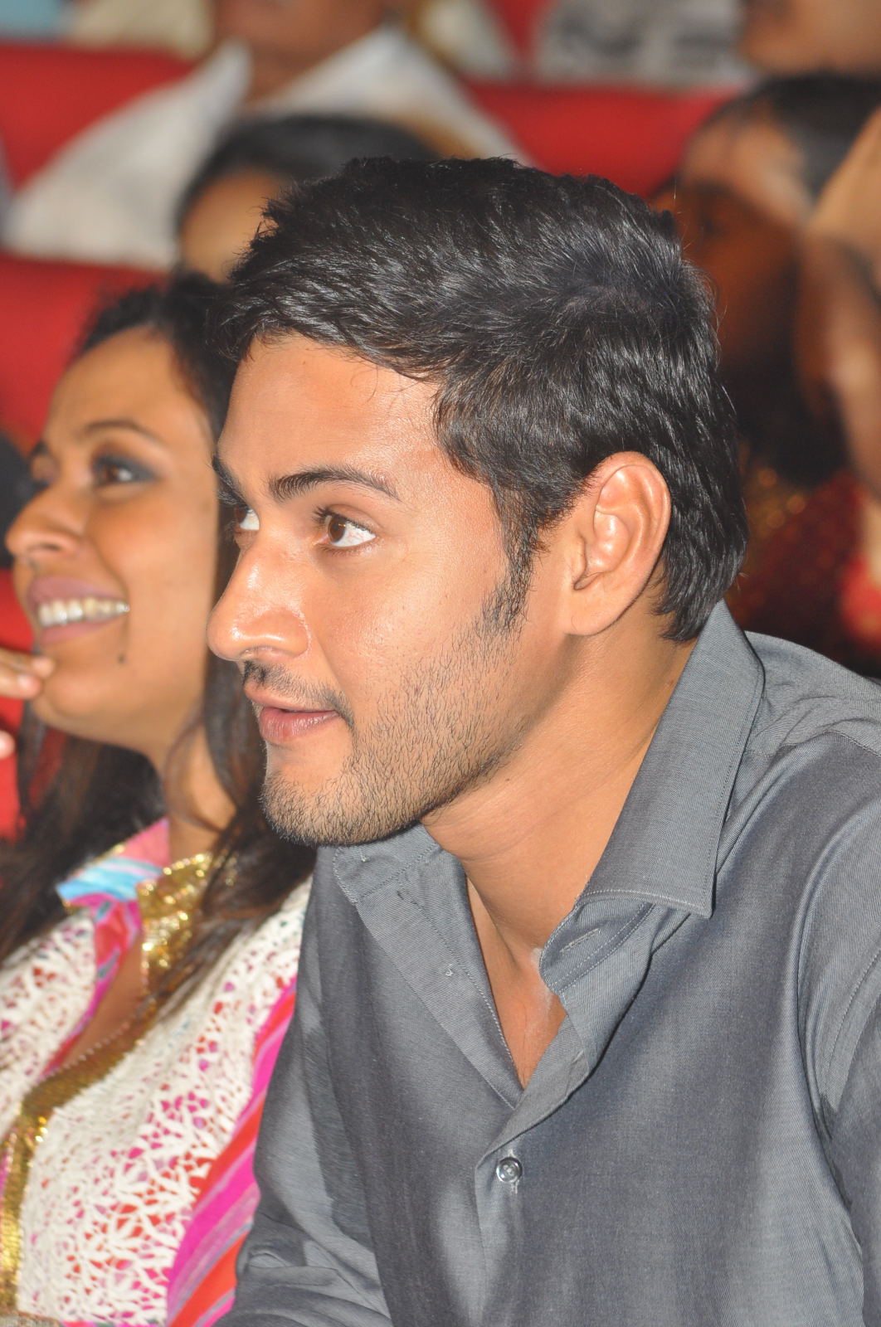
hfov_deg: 5.1
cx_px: 440
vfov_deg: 7.6
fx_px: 9941
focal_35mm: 270
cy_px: 664
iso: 640
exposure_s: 1/100
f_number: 7.1
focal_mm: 180
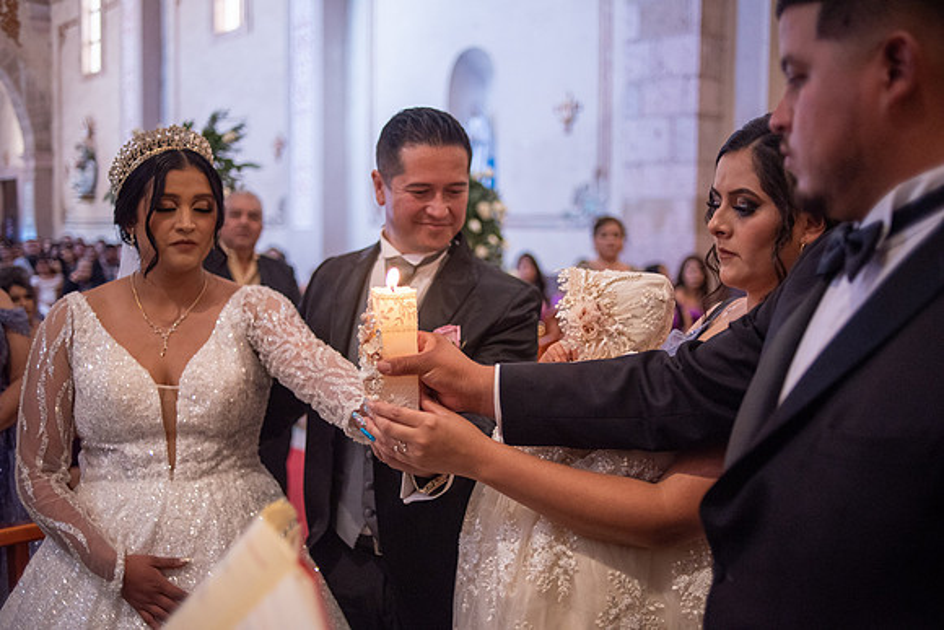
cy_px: 315
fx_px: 918
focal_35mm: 35
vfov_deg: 37.9
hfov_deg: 54.4
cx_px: 472
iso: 2000
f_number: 2
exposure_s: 1/250
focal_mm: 35
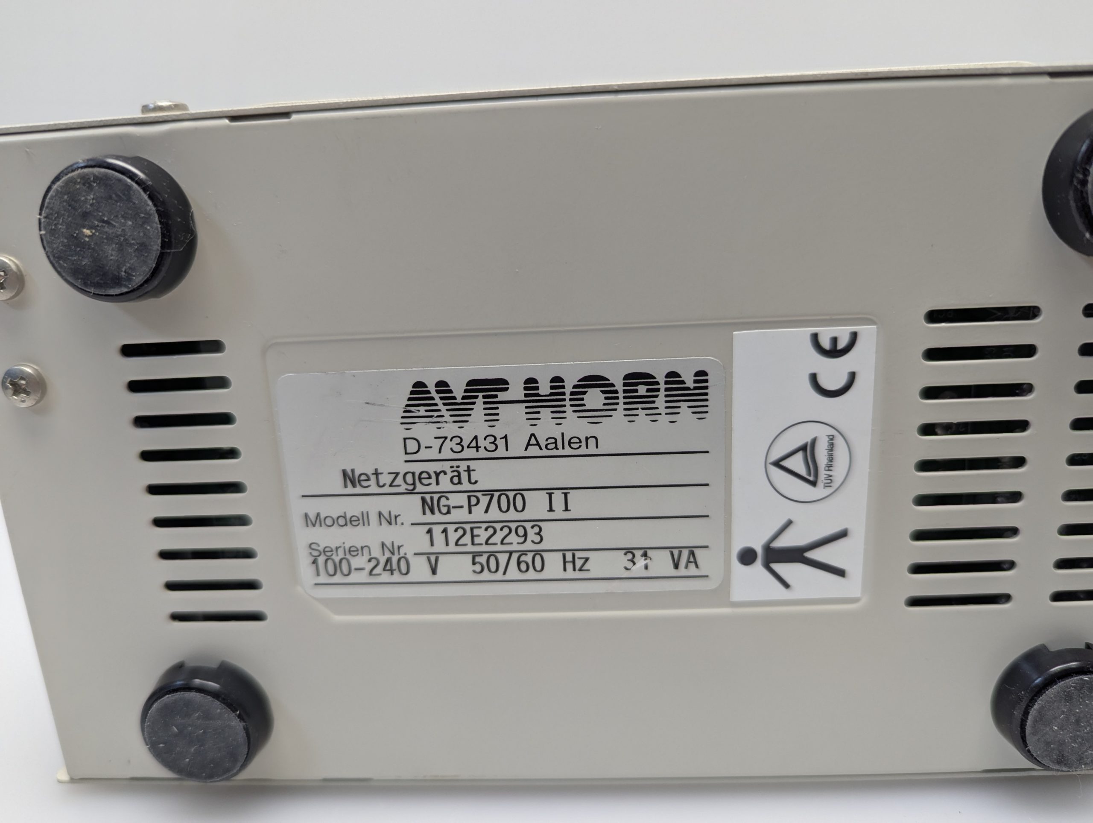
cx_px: 546
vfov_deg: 56.9
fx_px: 759
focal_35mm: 24
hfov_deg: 71.5
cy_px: 412
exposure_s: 1/100
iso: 179
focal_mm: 6.81
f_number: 1.85
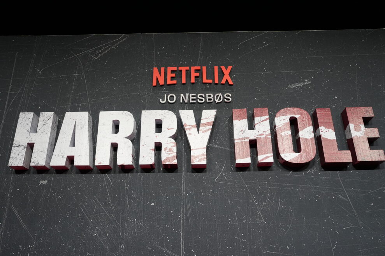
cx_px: 192
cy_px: 128
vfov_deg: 42.3
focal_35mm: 31
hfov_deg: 60.3
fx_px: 331
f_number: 4
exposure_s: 1/160
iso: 2500
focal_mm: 31
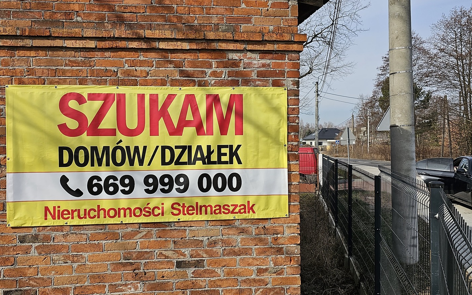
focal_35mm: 33
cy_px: 142
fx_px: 425
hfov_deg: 57.9
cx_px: 201
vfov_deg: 38.3
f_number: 1.7
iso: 20
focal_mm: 6.3
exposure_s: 1/1179
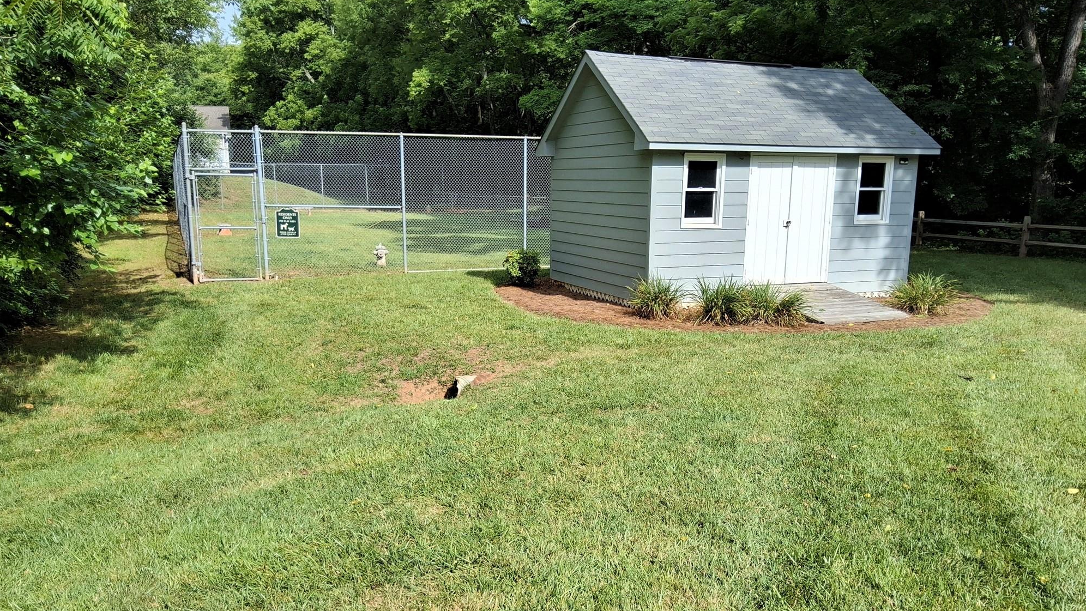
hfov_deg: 67.9
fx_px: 806
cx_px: 548
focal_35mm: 28
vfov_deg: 41.4
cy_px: 359
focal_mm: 3.08
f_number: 2
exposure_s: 1/688
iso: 50
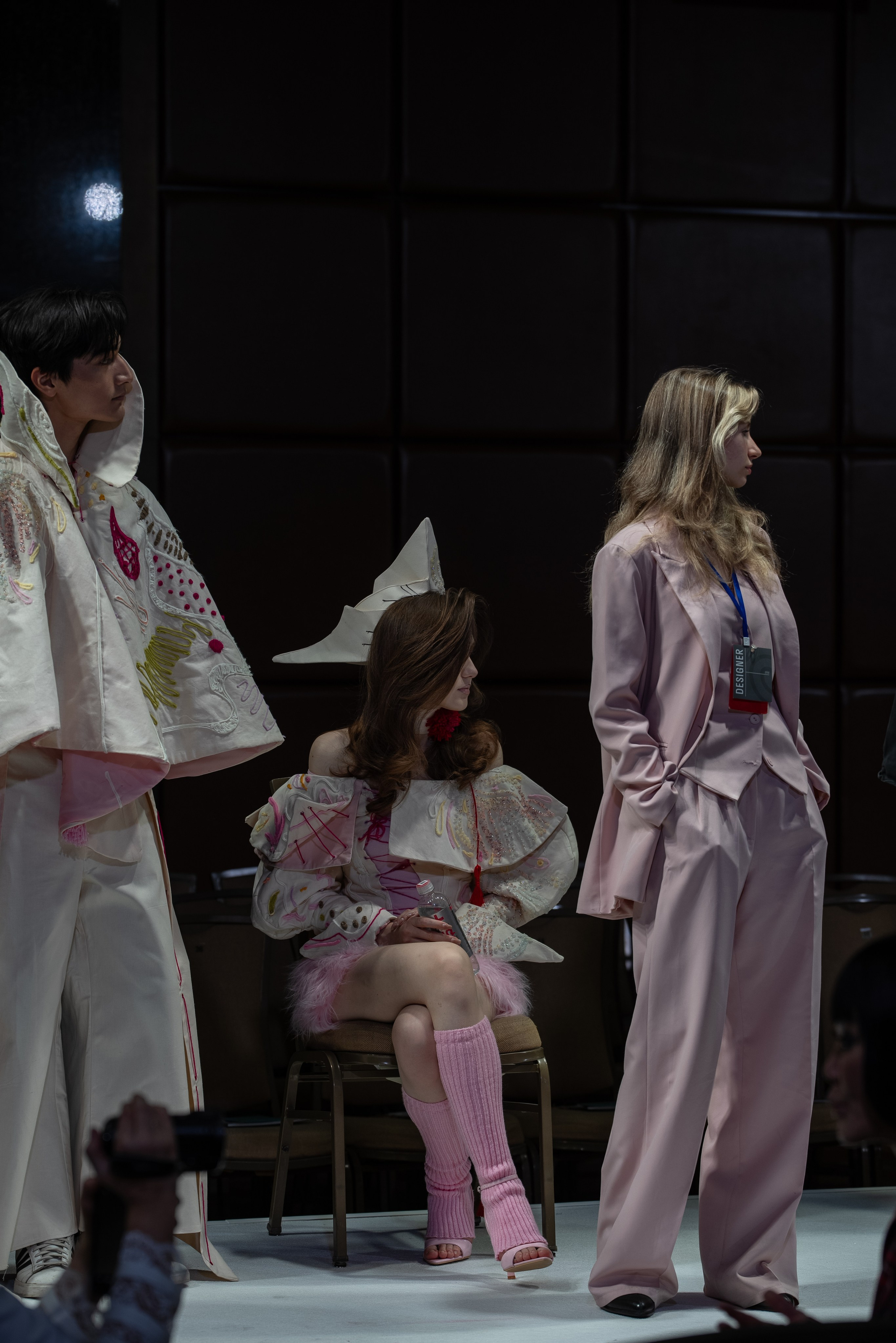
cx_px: 448
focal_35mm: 110
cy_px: 672
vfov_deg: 18.5
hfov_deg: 12.4
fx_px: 4121
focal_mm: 110.4
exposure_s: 1/200
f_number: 4.5
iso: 200
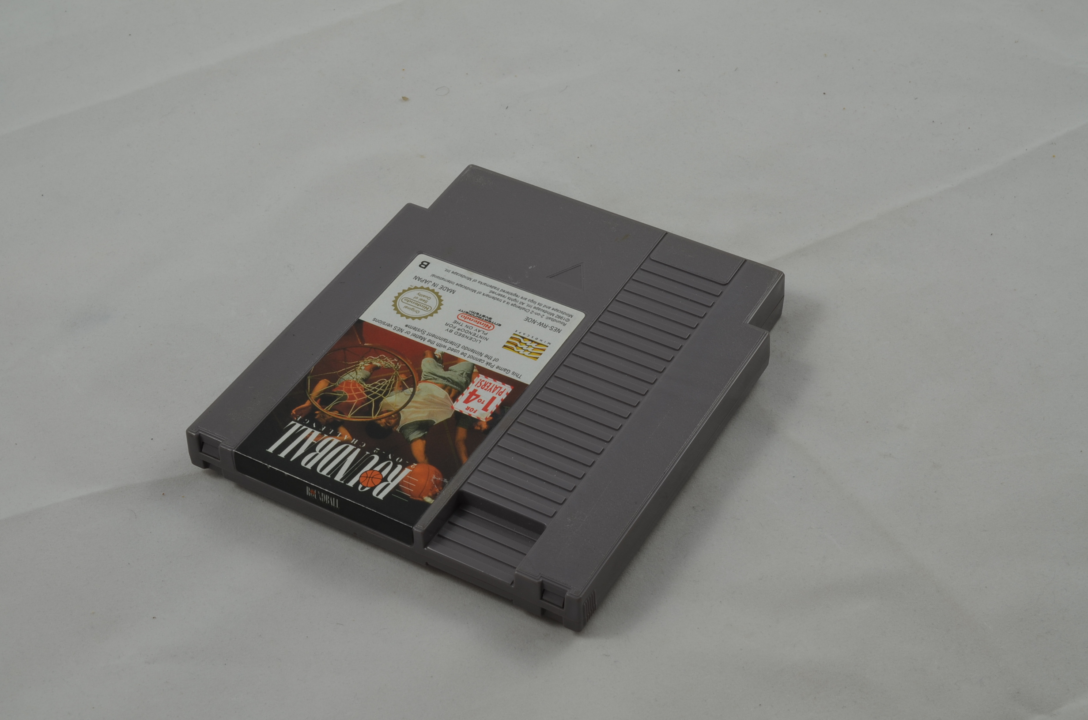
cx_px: 544
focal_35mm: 60
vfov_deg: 22.5
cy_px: 360
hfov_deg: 33.5
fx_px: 1810
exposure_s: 1/3
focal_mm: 40
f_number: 20
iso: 100
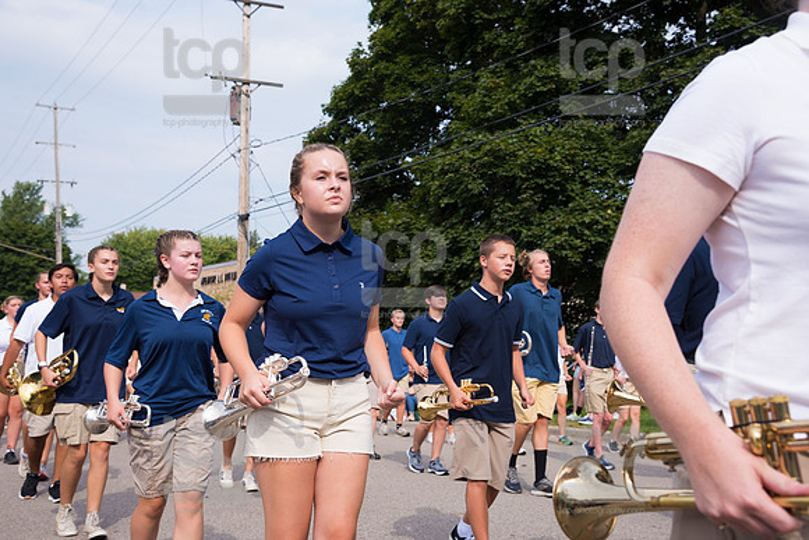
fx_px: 989
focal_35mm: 44
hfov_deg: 44.5
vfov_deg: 30.5
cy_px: 270
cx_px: 404
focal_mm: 44
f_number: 6.3
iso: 280
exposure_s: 1/500
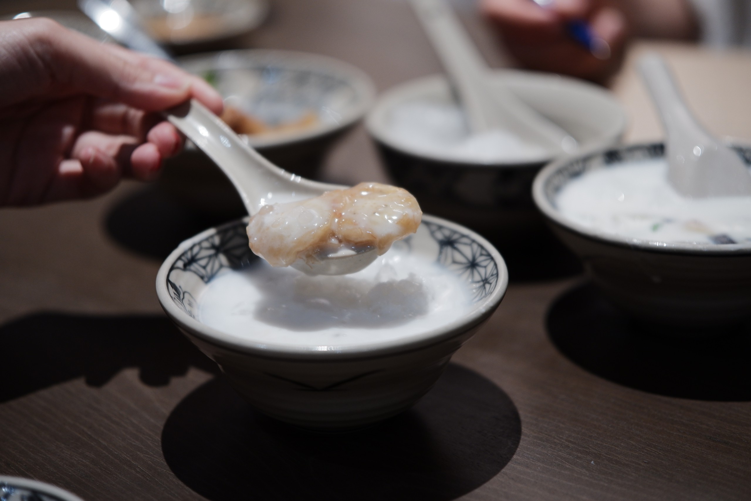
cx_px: 376
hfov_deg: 24.2
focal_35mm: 84
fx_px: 1752
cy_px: 250
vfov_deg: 16.3
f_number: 1.7
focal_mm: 56
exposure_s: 1/85
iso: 640
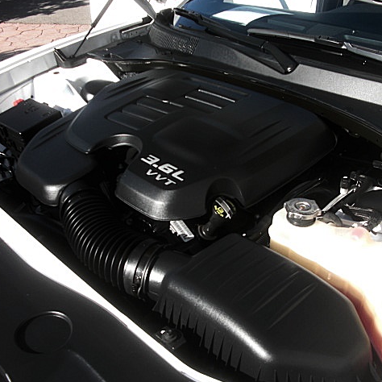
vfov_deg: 39.2
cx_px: 194
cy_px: 190
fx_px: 537
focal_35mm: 43
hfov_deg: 39.2
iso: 50
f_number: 2.8
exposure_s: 1/400
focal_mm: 6.3
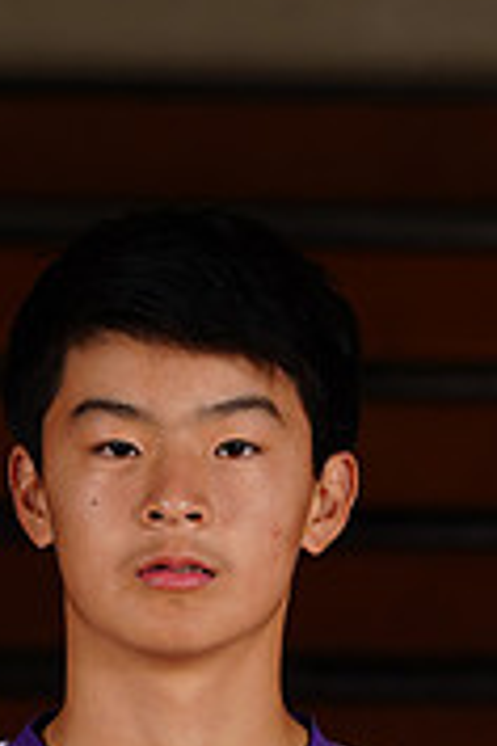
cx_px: 107
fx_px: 13025
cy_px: 1205
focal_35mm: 629
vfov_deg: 3.3
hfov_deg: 2.2
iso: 200
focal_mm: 192
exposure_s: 1/200
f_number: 9
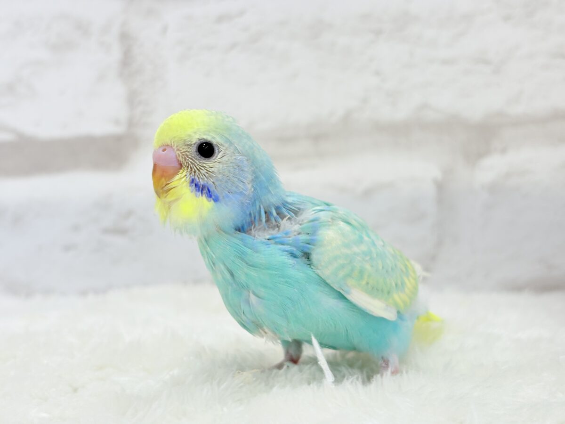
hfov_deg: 36.8
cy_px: 212
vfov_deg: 28.0
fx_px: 849
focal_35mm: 52
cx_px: 282
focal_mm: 5.96
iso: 32
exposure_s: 1/50
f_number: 1.6
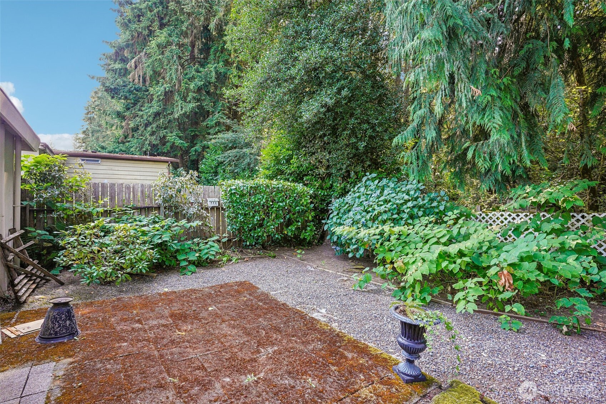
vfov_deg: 70.4
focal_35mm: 17
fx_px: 286
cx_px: 303
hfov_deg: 93.3
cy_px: 202
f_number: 8
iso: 2000
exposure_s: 1/125
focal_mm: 17
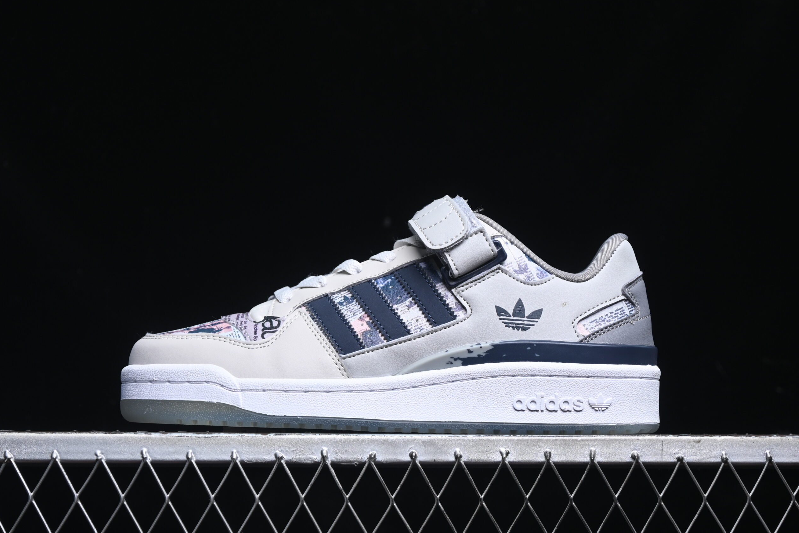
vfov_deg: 17.9
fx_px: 1687
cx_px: 397
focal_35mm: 76
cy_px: 263
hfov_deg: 26.7
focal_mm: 50
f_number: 6.3
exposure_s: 1/60
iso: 160
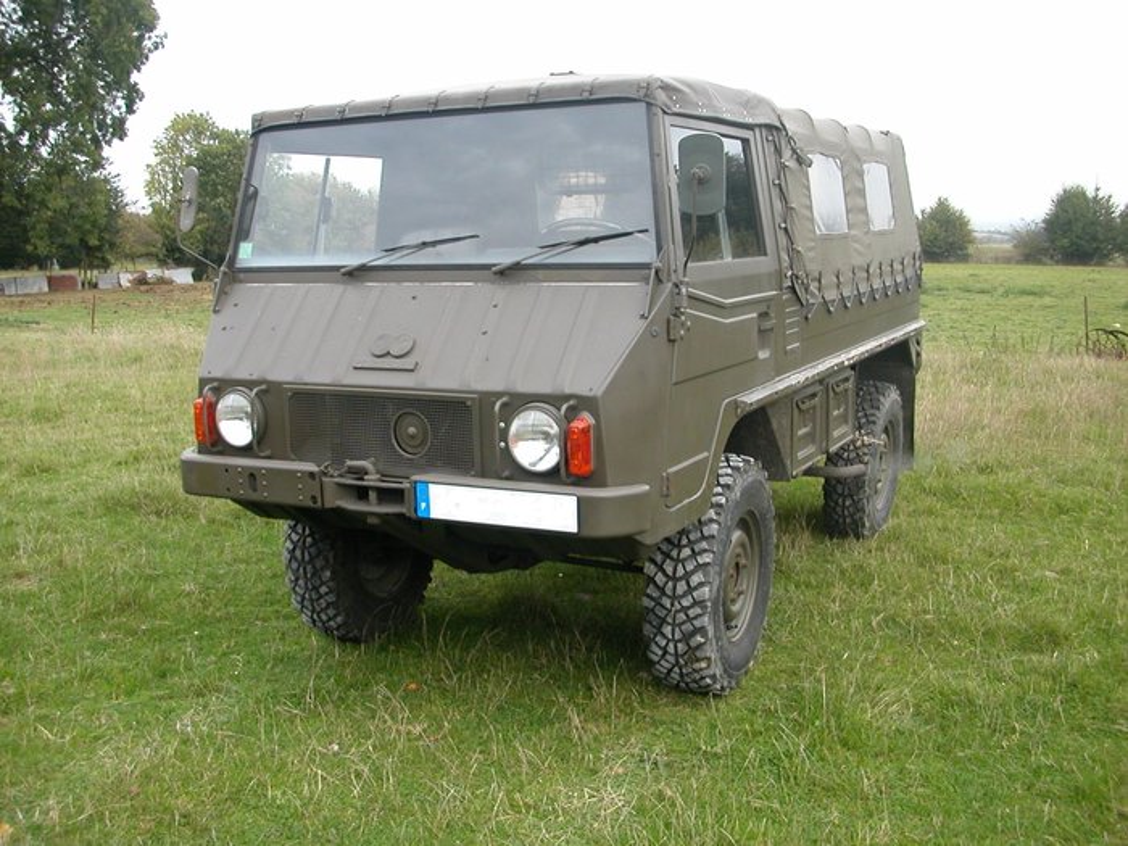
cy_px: 423
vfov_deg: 38.7
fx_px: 1206
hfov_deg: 50.1
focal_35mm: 37
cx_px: 564
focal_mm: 5.6
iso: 100
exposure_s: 1/265
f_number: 2.7
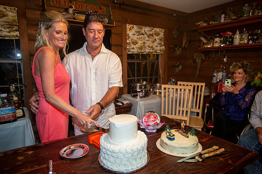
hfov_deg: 73.8
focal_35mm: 24
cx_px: 131
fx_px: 175
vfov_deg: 53.1
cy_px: 87
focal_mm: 24
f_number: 2.8
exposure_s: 1/100
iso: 1600
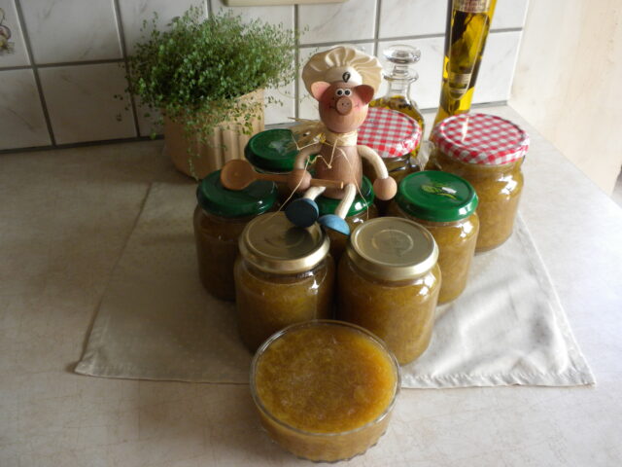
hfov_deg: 50.1
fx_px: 665
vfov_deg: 38.7
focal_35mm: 37
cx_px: 311
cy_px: 234
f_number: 3.5
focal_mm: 6.6
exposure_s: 1/60
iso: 199
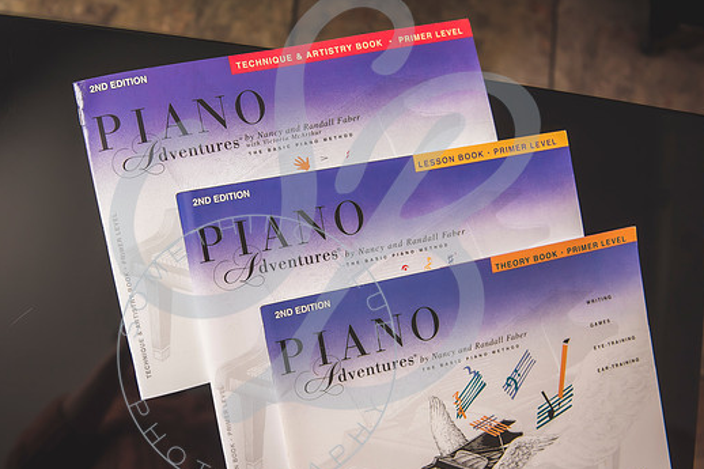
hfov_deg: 61.4
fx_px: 586
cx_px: 279
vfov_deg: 43.6
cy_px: 240
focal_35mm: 30
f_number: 2.8
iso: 100
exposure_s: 1/125
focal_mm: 24
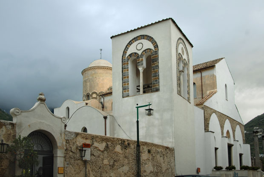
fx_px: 264
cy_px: 88
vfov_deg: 37.0
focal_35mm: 36
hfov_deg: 53.1
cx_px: 132
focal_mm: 24
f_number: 3.8
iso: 100
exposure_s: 1/125
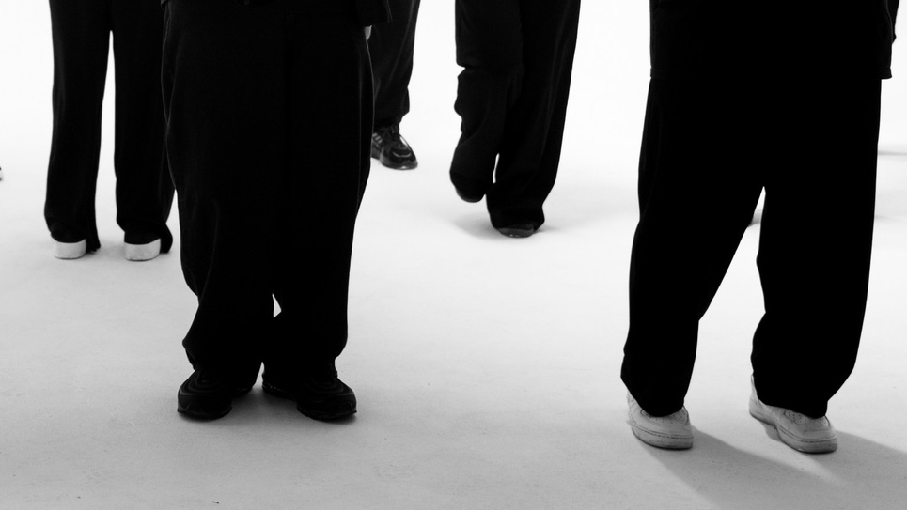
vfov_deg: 12.9
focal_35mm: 92
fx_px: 2213
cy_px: -50
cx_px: 68
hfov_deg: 22.5
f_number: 2.8
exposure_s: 1/160
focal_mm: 33.1
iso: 250
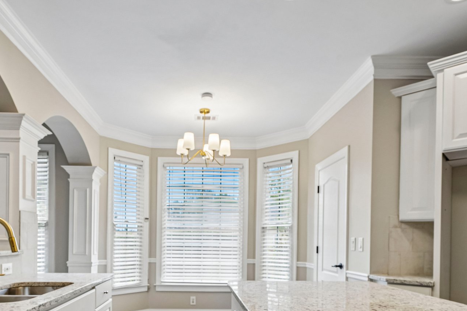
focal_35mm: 24
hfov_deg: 73.4
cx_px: 202
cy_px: 242
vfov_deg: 50.4
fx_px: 311
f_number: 8
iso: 250
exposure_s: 1/30
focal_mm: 15
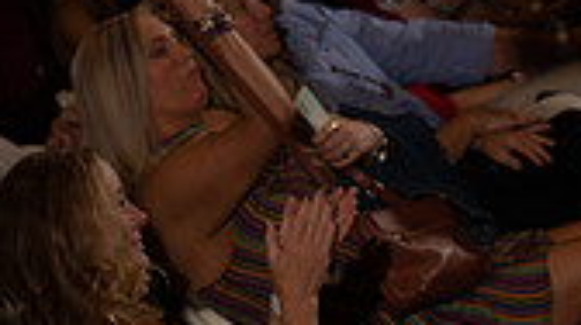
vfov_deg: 3.5
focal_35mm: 342
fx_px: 5262
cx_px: 514
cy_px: -432
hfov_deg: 6.3
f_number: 9
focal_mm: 122
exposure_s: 1/250
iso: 800
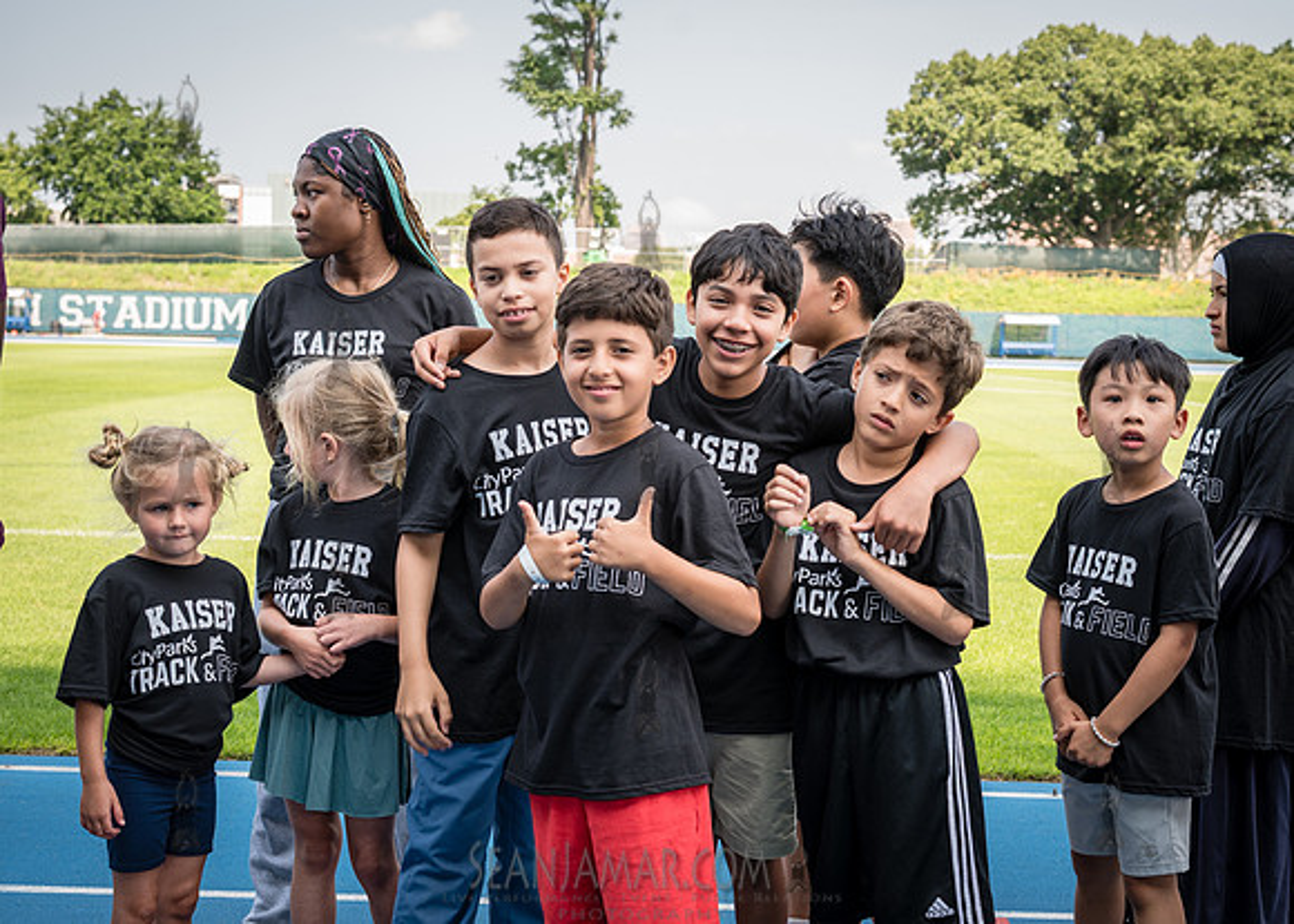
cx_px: 654
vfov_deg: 26.6
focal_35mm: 53
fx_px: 1955
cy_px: 462
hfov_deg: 36.6
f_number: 5
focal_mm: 43
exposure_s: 1/160
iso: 100
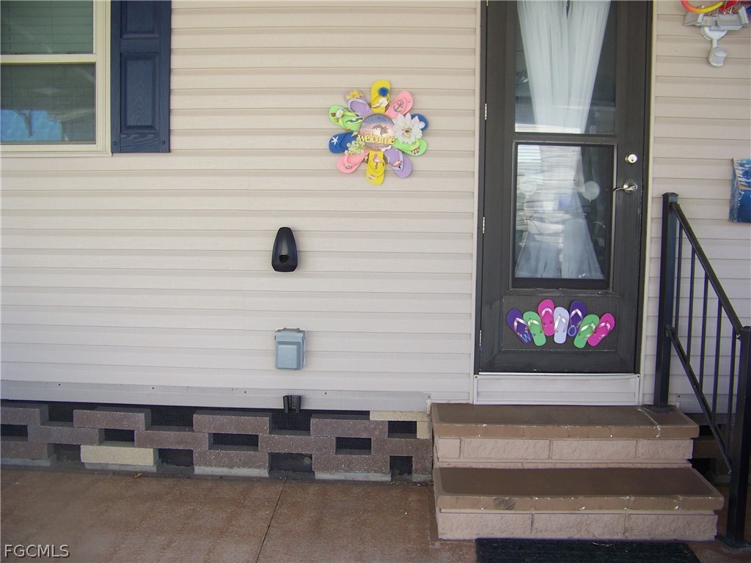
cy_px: 282
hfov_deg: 51.4
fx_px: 781
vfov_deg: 39.7
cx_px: 376
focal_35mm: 36
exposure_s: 1/100
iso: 64
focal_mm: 5.85
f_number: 2.8
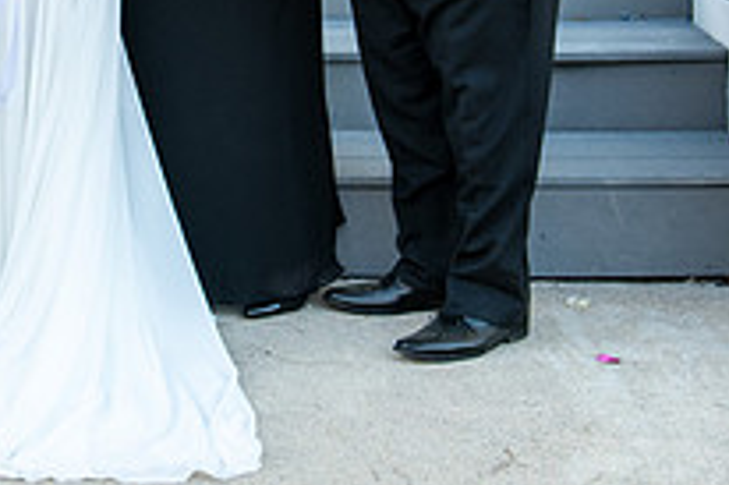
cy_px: -183
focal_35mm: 123
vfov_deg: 10.8
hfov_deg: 16.5
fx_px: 2489
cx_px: 79
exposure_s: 1/320
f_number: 3.5
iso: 250
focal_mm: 36
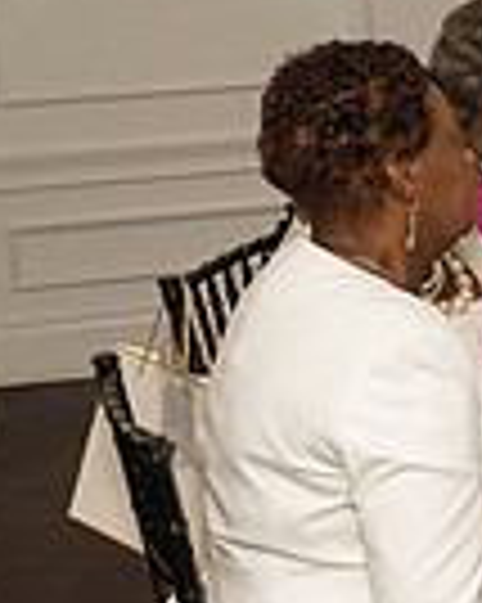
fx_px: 2214
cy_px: 235
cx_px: 1061
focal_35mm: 124
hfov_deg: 11.0
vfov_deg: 15.5
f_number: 4
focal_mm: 24
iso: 2500
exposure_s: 1/400
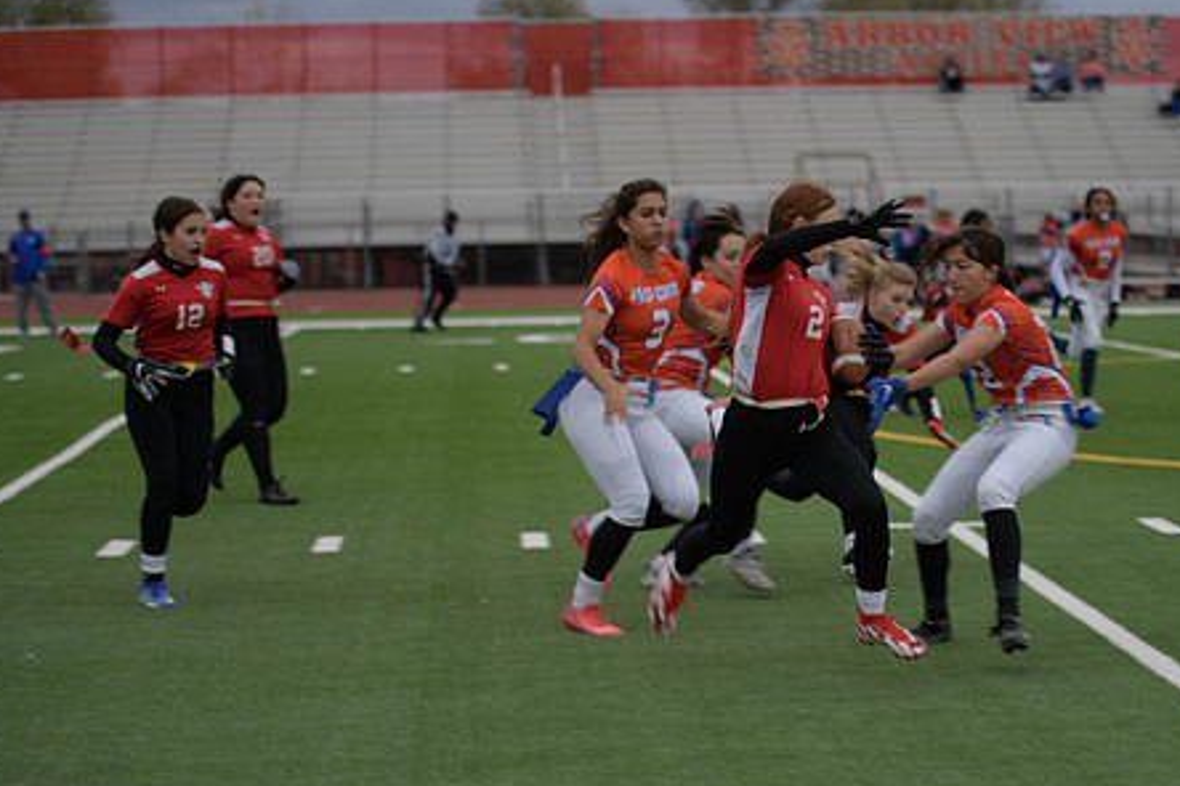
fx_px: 3212
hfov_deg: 20.8
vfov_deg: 14.0
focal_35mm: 98
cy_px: 437
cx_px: 752
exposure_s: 1/200
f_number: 2.8
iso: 72
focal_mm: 75
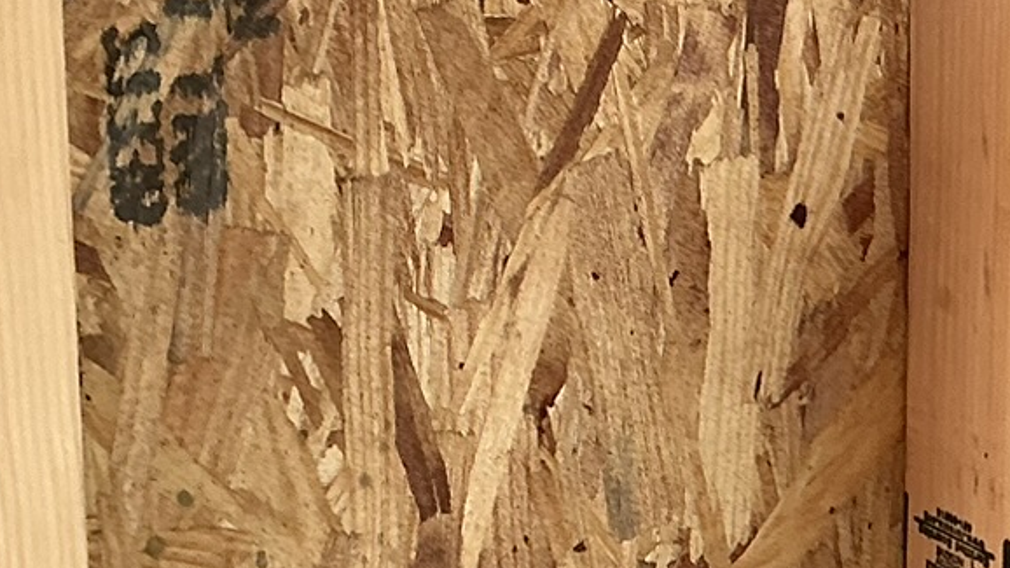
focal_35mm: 108
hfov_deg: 18.4
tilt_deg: -10.8
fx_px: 2892
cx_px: 1318
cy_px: 245
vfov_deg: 11.2
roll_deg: -1.4
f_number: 1.8
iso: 40
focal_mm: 3
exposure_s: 1/122
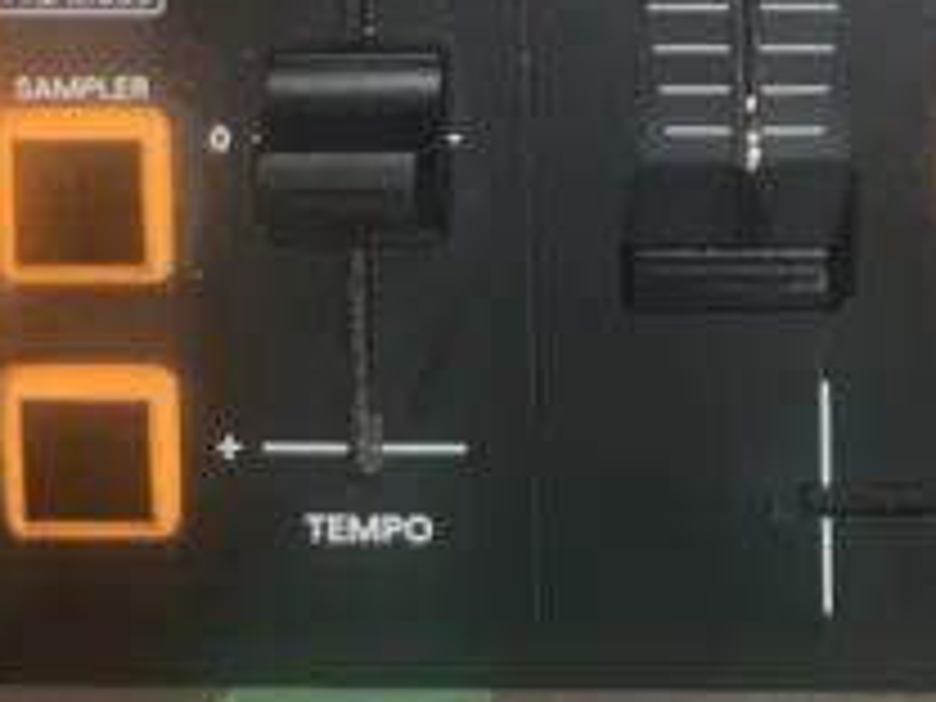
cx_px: 958
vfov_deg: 10.4
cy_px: -819
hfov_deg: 15.1
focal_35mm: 128
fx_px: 3461
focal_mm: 5.7
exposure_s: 1/4
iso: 50
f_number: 1.5
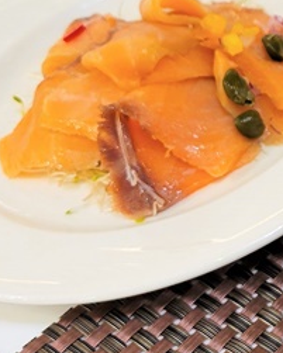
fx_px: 1057
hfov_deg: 13.7
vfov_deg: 18.9
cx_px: 508
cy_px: 114
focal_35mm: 101
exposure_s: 1/40
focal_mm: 5.4
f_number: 1.8
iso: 200
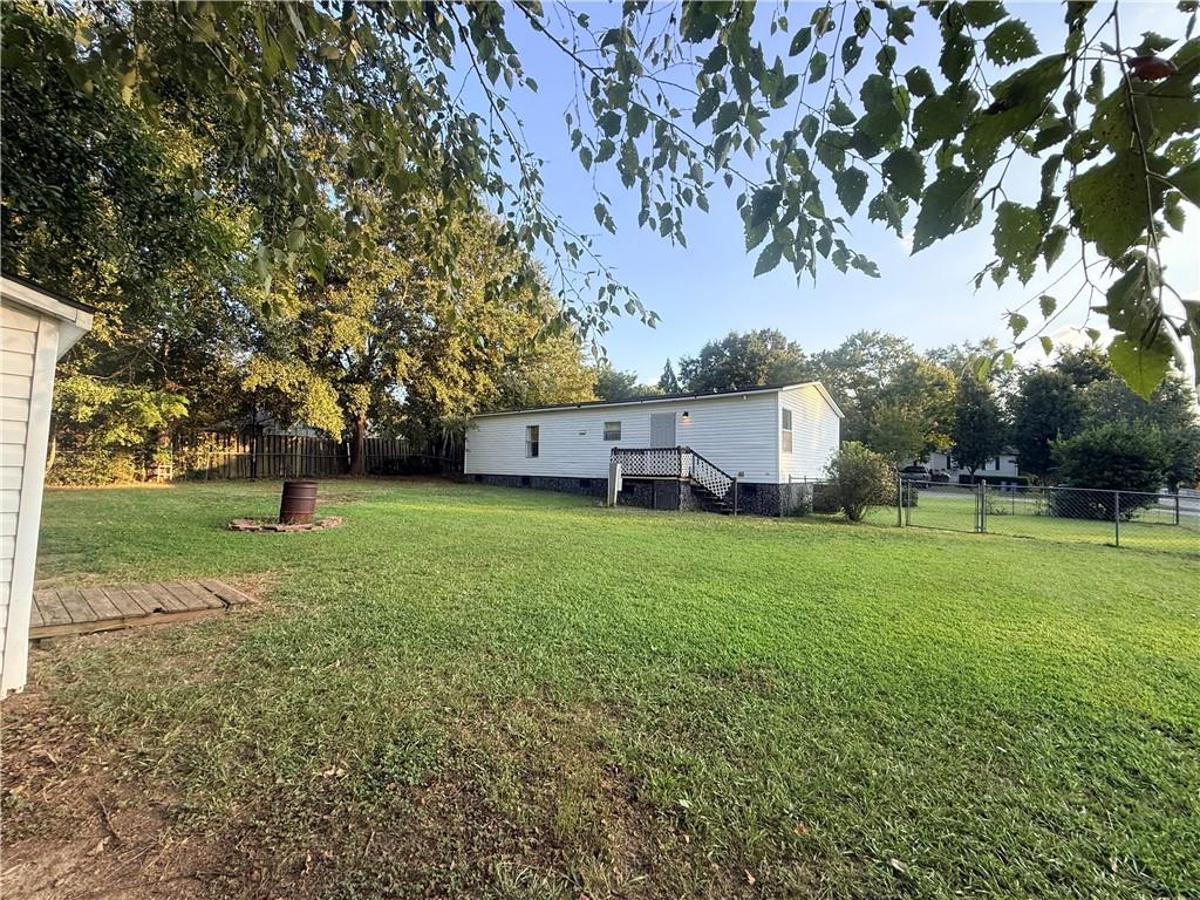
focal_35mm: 14
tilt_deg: +2.2
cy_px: 450
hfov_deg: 102.1
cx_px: 600
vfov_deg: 85.7
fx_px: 485
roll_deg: -1.2
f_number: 2.2
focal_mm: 2.22
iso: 64
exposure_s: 1/338
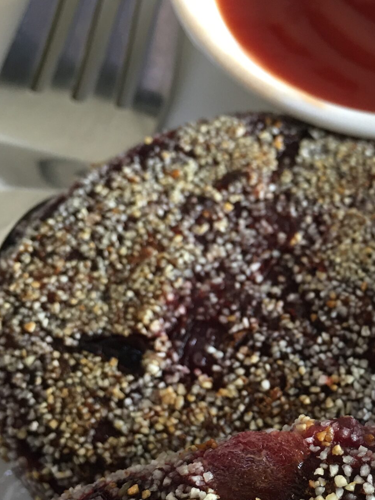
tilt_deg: -58.1
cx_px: 321
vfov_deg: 32.8
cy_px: 349
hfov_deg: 24.7
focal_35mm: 58
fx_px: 838
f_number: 2.2
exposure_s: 1/17
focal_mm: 4.15
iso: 64
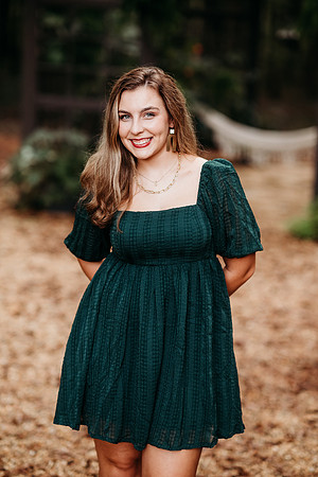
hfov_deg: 16.1
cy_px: 238
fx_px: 1126
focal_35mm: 85
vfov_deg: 23.9
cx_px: 159
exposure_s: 1/250
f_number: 2.2
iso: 320
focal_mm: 85
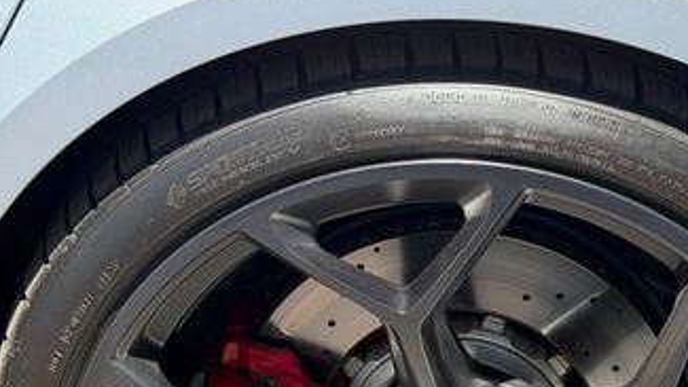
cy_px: 461
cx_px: 455
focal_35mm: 103
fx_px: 1879
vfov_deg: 11.5
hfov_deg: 20.7
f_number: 1.78
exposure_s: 1/837
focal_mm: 6.76
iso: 100
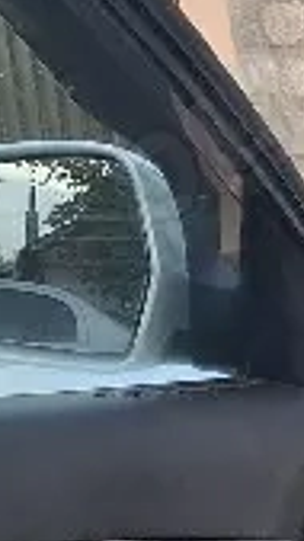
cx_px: 653
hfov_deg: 7.8
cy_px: 832
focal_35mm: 148
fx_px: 2122
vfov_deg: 13.6
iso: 400
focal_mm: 5.54
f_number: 1.8
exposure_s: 1/25
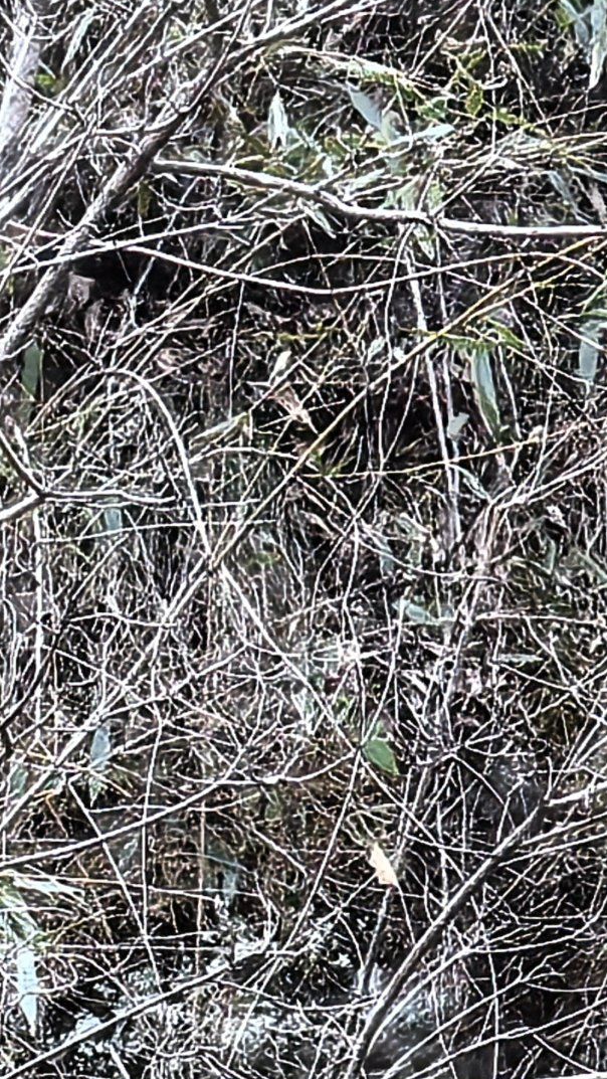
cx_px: -734
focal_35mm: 765
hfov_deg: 1.6
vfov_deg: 2.8
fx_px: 21877
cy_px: 588
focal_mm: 14.46
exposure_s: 1/50
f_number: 3.4
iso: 200
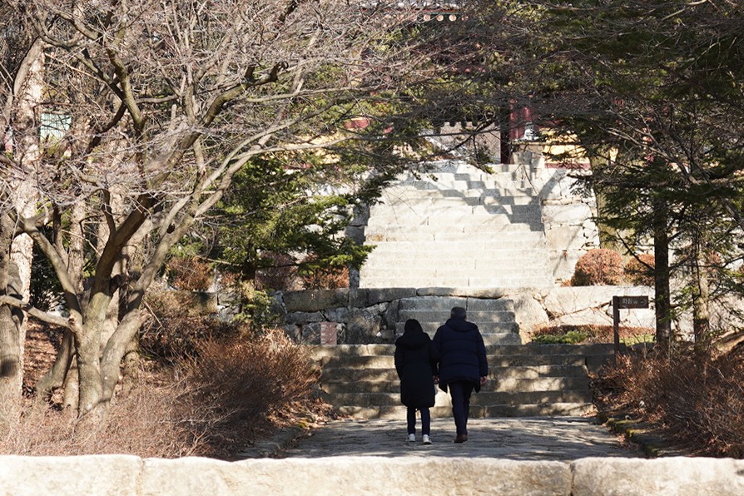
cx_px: 432
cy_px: 310
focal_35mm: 94
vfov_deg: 14.5
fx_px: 1943
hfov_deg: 21.7
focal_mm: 42
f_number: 7.1
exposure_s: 1/100
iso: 100
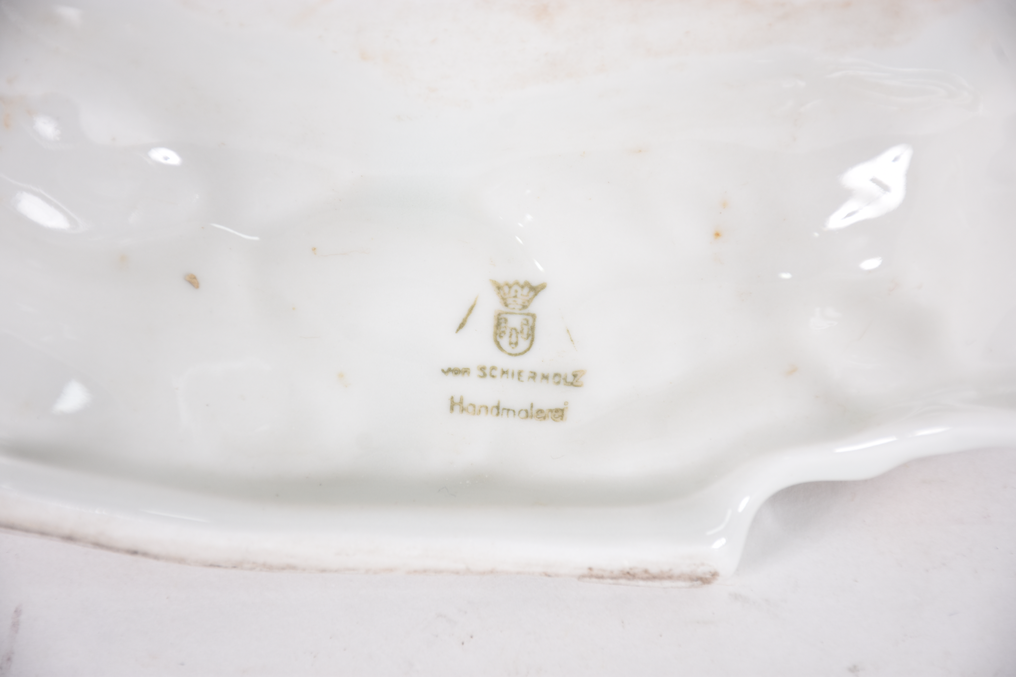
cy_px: 338
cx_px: 508
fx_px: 5926
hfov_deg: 9.8
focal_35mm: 210
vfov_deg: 6.5
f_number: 6.3
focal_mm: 140
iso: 250
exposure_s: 1/60
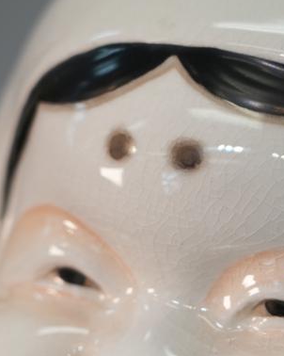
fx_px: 2976
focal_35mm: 283
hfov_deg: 5.5
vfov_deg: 6.8
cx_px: 249
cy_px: 336
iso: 400
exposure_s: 1/125
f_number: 4
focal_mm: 105
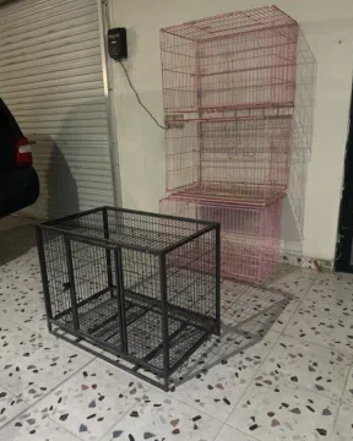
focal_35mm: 26
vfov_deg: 66.0
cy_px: 216
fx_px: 340
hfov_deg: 54.9
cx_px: 173
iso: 800
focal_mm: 6.86
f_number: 1.78
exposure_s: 1/30
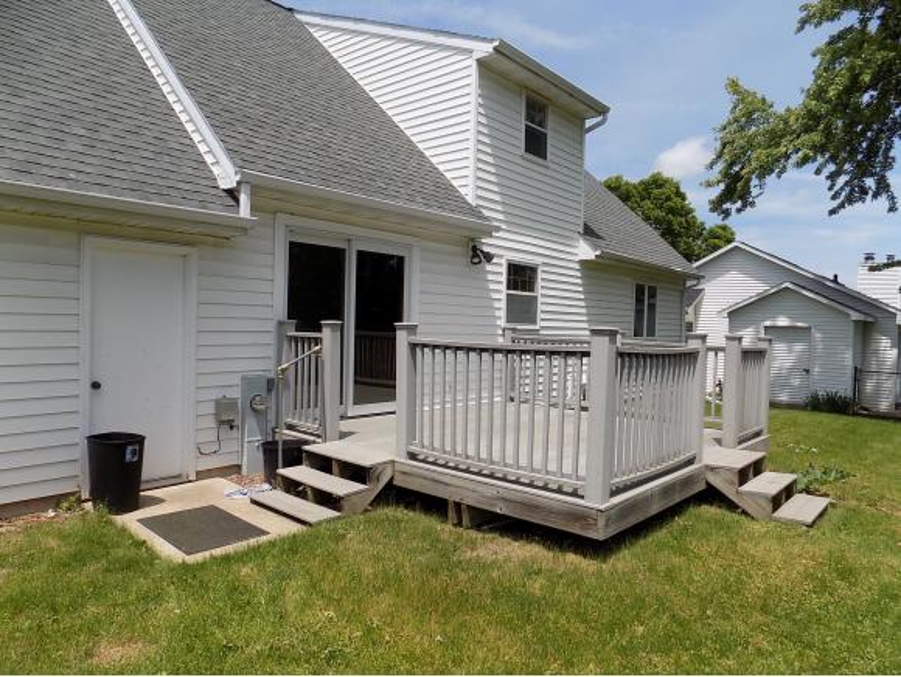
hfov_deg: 73.9
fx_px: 599
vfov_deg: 59.0
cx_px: 450
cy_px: 338
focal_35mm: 23
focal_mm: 4
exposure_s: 1/1250
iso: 80
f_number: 3.1
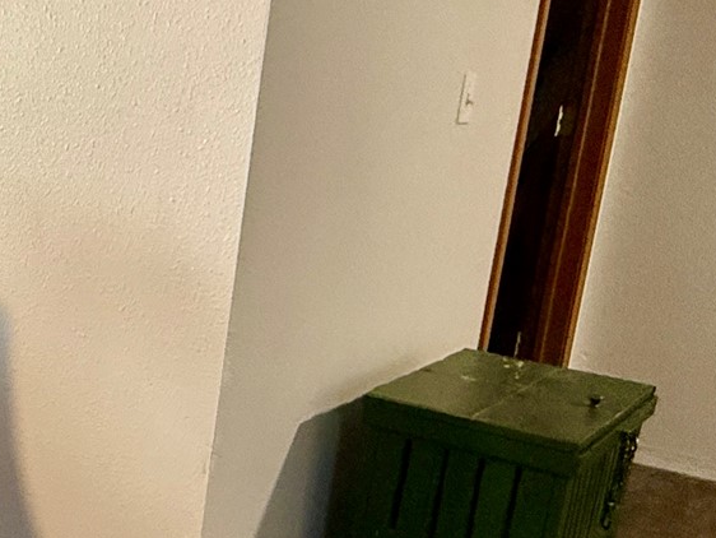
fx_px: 1055
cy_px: 326
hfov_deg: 30.6
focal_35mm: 51
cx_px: -183
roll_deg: -1.7
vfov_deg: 28.5
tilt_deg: -13.8
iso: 320
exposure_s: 1/60
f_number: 2.2
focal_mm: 2.22
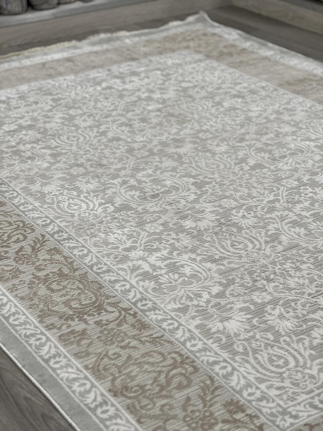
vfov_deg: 25.3
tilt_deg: -26.3
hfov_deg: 19.1
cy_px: 216
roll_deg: +0.7
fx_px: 958
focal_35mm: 77
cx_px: 162
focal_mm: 9
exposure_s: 1/100
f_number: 2.8
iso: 160
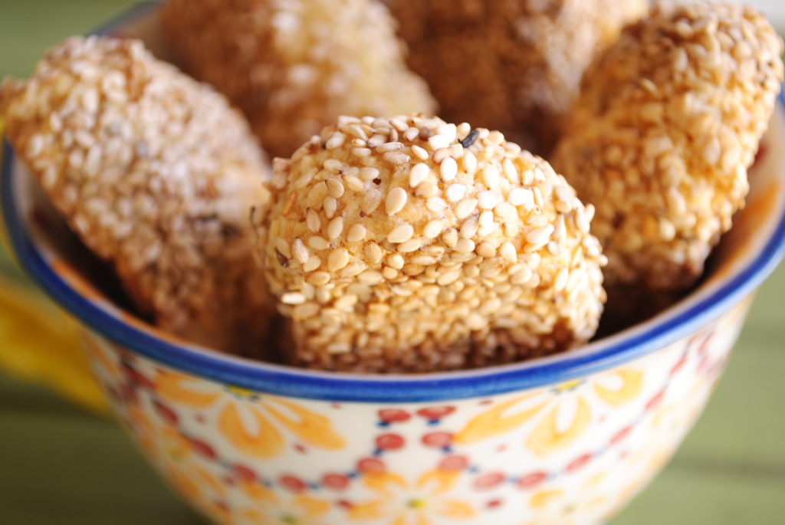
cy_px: 262
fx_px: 1441
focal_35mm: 66
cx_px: 392
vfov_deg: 20.7
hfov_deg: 30.5
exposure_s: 1/2.5
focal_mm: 44
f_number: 5.3
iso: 100
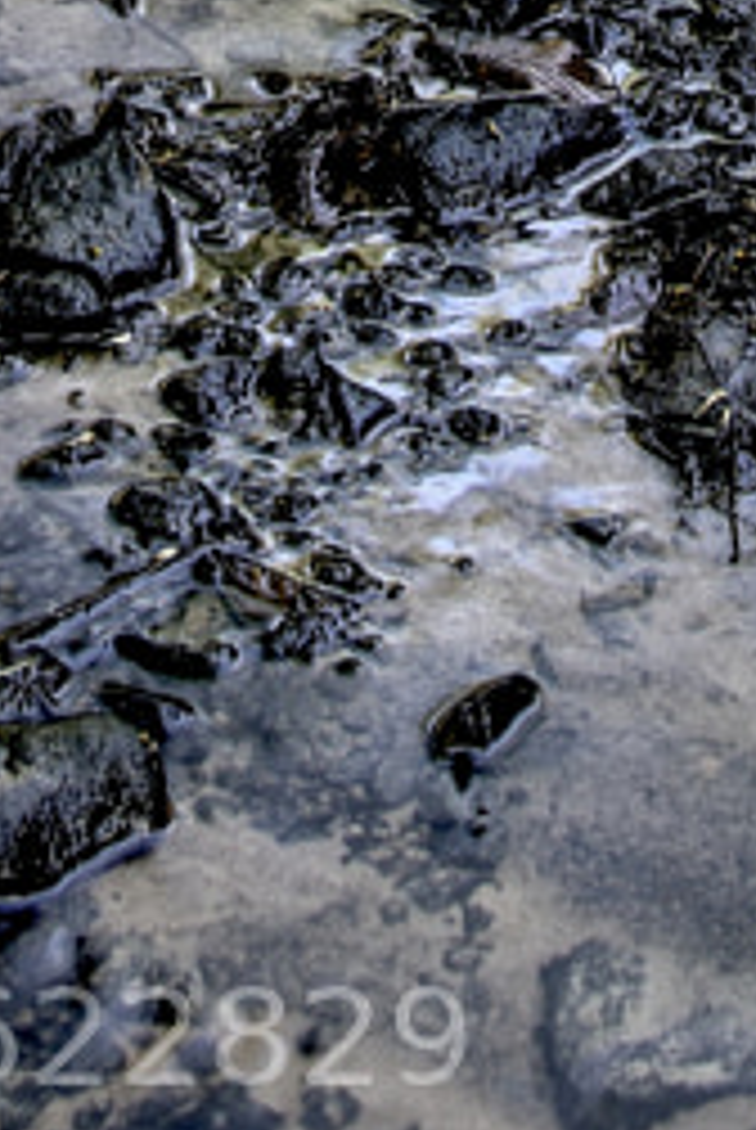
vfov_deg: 8.9
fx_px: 6000
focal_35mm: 191
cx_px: 520
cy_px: -2210
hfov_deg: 7.2
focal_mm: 30
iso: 100
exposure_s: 1/2.5
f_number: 13
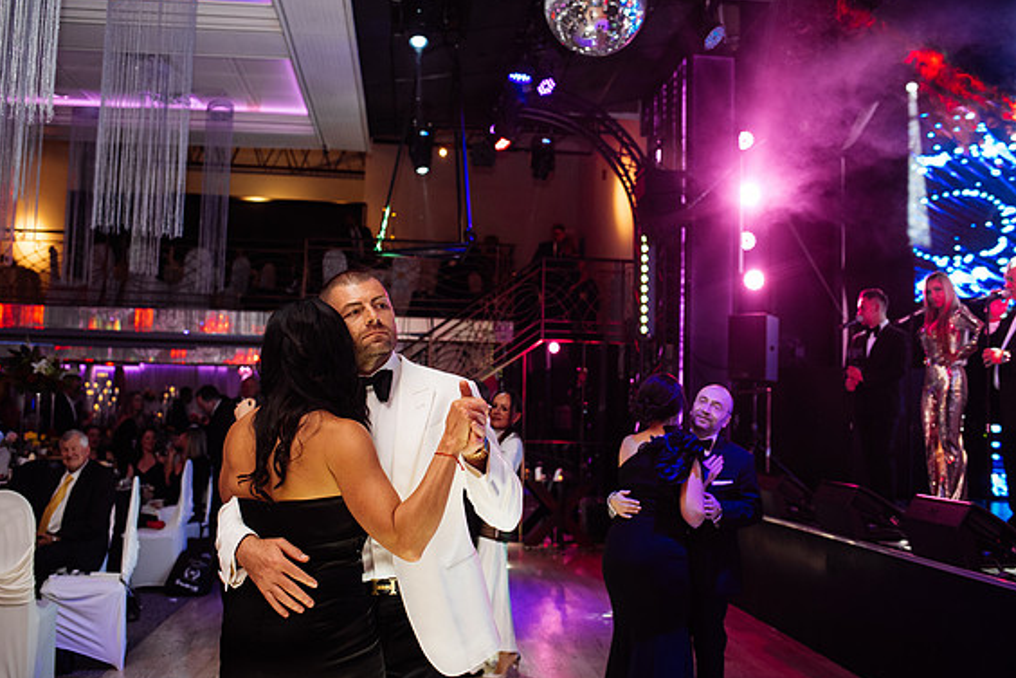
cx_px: 499
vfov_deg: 36.9
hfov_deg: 53.1
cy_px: 342
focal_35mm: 36
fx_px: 1016
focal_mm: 35
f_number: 3.2
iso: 2000
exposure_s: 1/200
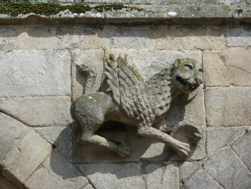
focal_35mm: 278
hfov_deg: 7.1
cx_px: 126
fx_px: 2016
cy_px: 94
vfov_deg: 5.3
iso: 80
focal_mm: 45.7
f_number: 4.8
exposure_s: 1/400
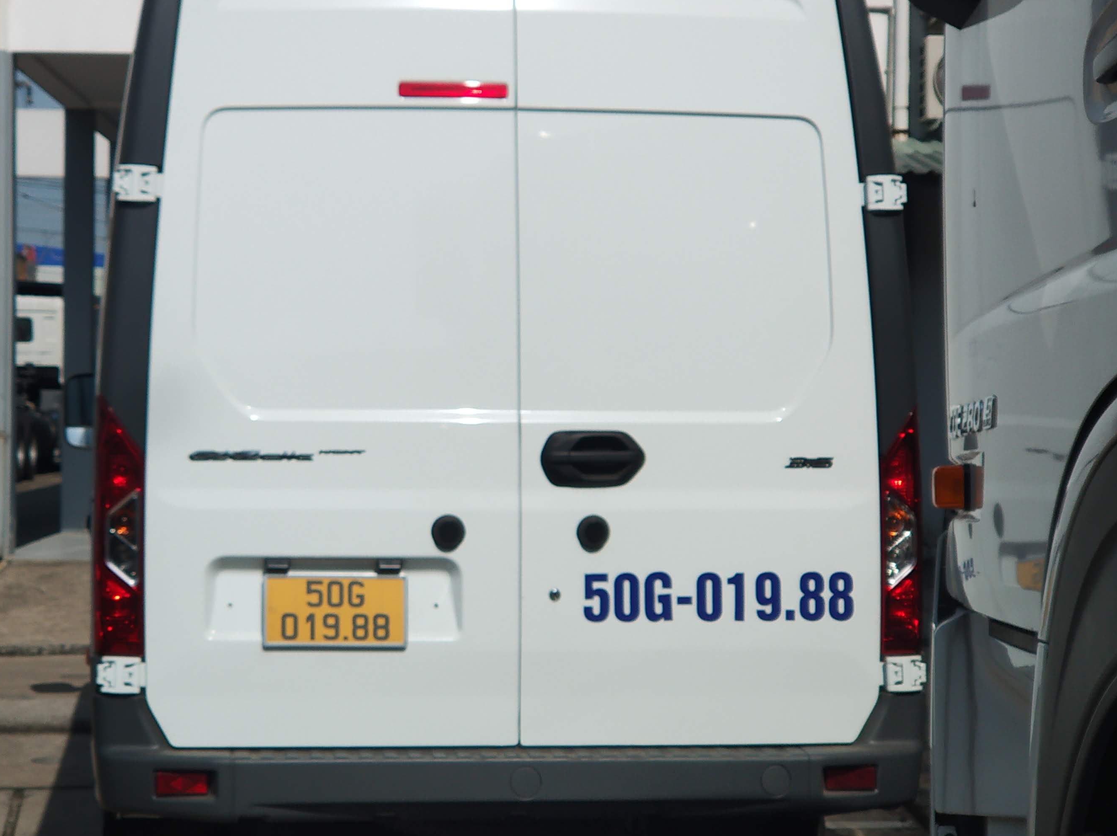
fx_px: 2547
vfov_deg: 18.6
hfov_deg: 24.6
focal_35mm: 79
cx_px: 399
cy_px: 404
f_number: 2.6
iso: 100
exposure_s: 1/1593
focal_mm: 6.06
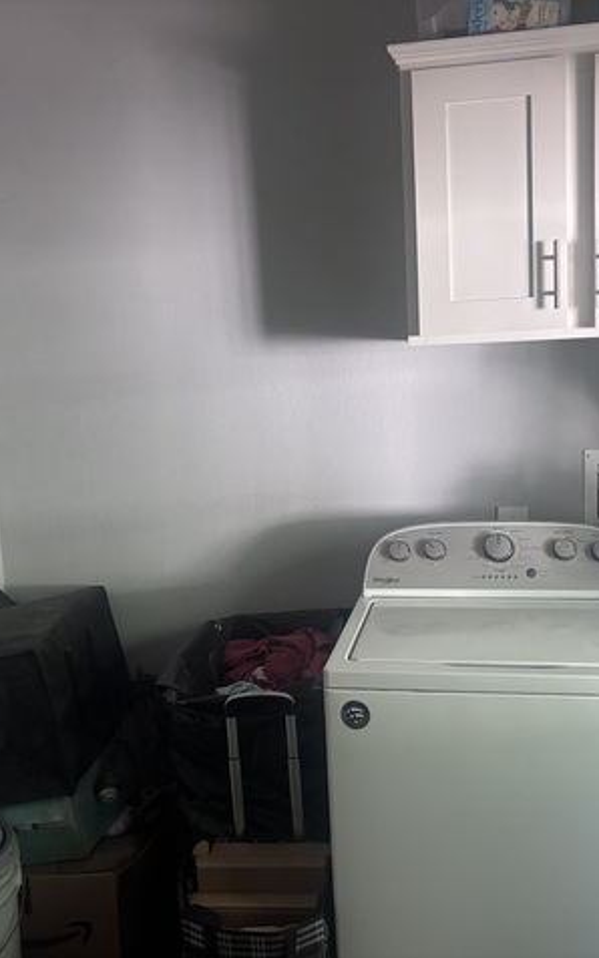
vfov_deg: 52.8
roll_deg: +2.5
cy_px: 480
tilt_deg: -9.2
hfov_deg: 34.4
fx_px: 967
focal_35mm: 37
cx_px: 322
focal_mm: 5.96
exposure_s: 1/60
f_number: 1.6
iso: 250
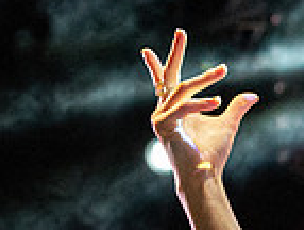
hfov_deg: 5.3
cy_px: 36
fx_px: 3222
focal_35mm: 366
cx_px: 559
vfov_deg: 4.1
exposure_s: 1/800
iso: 8000
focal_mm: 70
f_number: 4.5
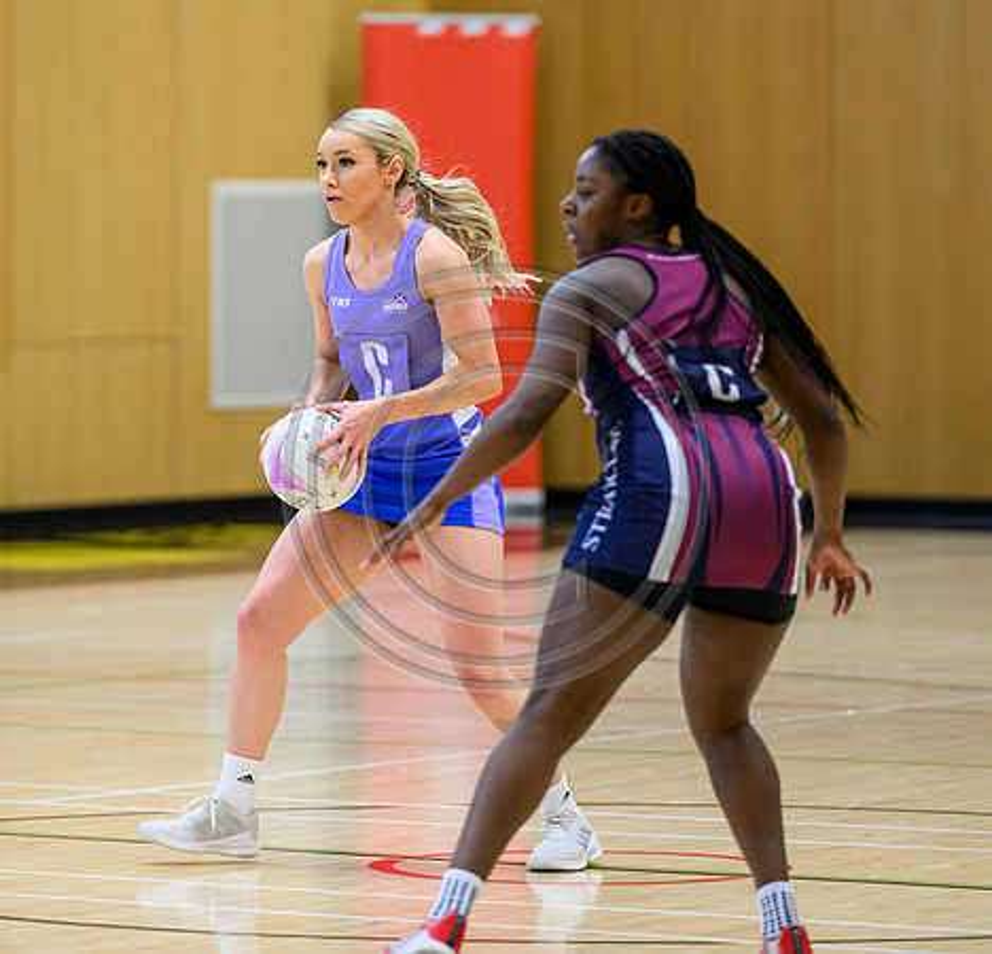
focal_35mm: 268
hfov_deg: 6.7
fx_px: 8520
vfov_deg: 6.4
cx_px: 342
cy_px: 442
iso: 3200
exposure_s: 1/1000
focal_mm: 200
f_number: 3.2
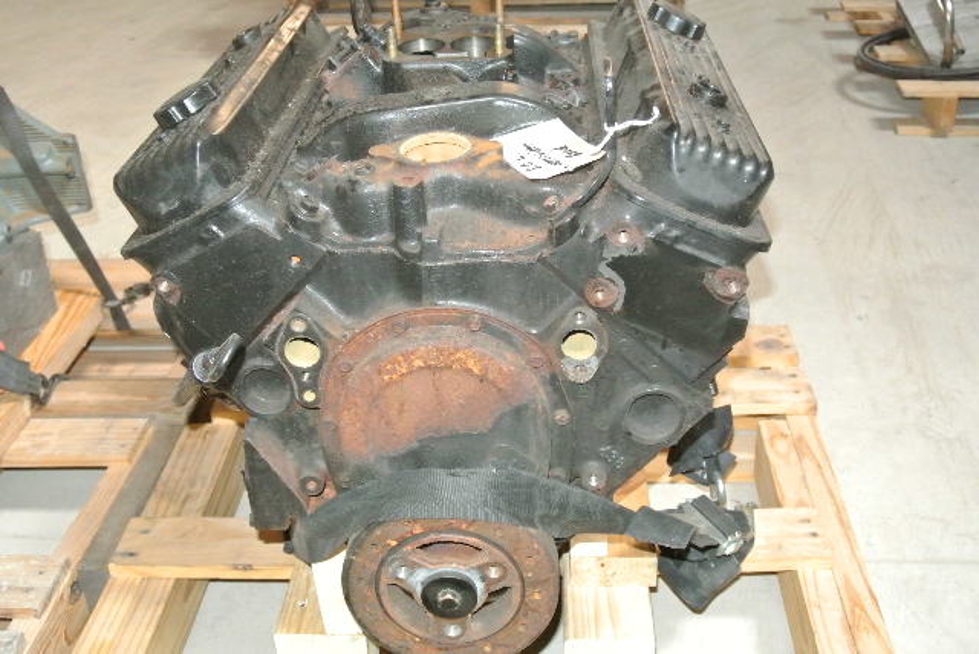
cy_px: 327
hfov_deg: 46.4
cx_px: 490
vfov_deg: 32.0
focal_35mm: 42
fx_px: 1143
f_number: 4.2
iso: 3200
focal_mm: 15.7
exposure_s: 1/60
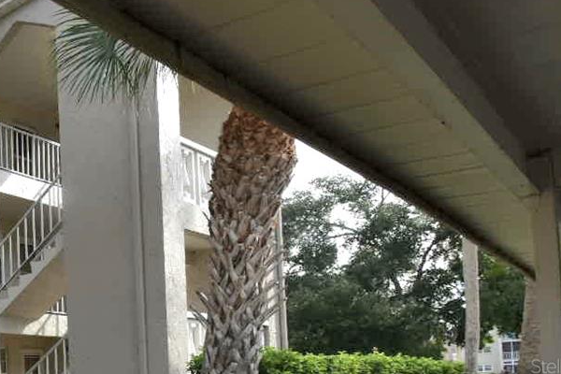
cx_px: -130
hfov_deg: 36.2
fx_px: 623
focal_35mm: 40
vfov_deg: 31.2
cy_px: 366
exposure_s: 1/250
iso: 250
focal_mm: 10
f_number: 8
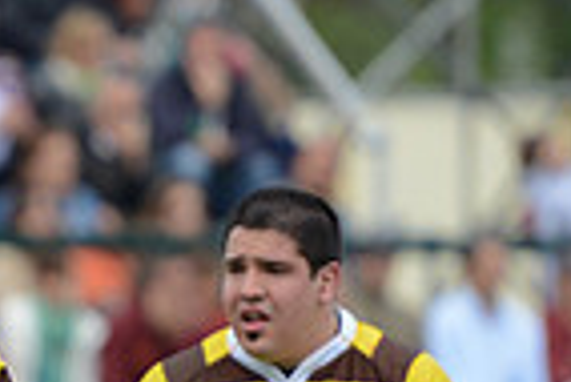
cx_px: -40
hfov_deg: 2.6
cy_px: 678
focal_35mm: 795
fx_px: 12622
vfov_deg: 1.7
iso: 320
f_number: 2.8
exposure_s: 1/800
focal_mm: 195
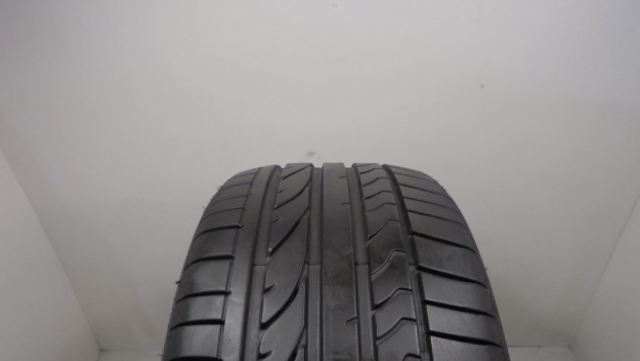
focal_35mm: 29
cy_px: 188
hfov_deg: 66.0
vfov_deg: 40.2
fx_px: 492
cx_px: 322
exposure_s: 1/40
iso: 100
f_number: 3.5
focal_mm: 4.6
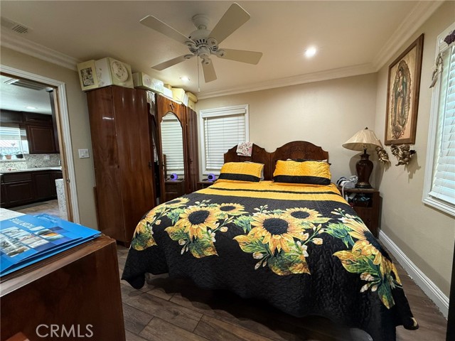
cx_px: 228
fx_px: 184
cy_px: 170
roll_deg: +1.4
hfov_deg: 102.1
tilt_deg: -5.7
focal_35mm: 14
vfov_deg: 85.7
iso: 320
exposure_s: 1/60
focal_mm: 2.22
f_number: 2.2
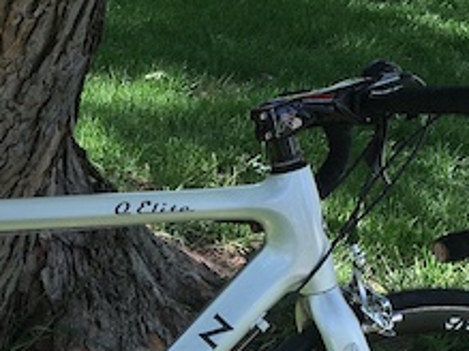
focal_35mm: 106
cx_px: 45
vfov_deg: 13.7
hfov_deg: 18.3
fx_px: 1435
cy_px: 381
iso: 25
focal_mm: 4.15
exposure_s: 1/348
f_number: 2.2
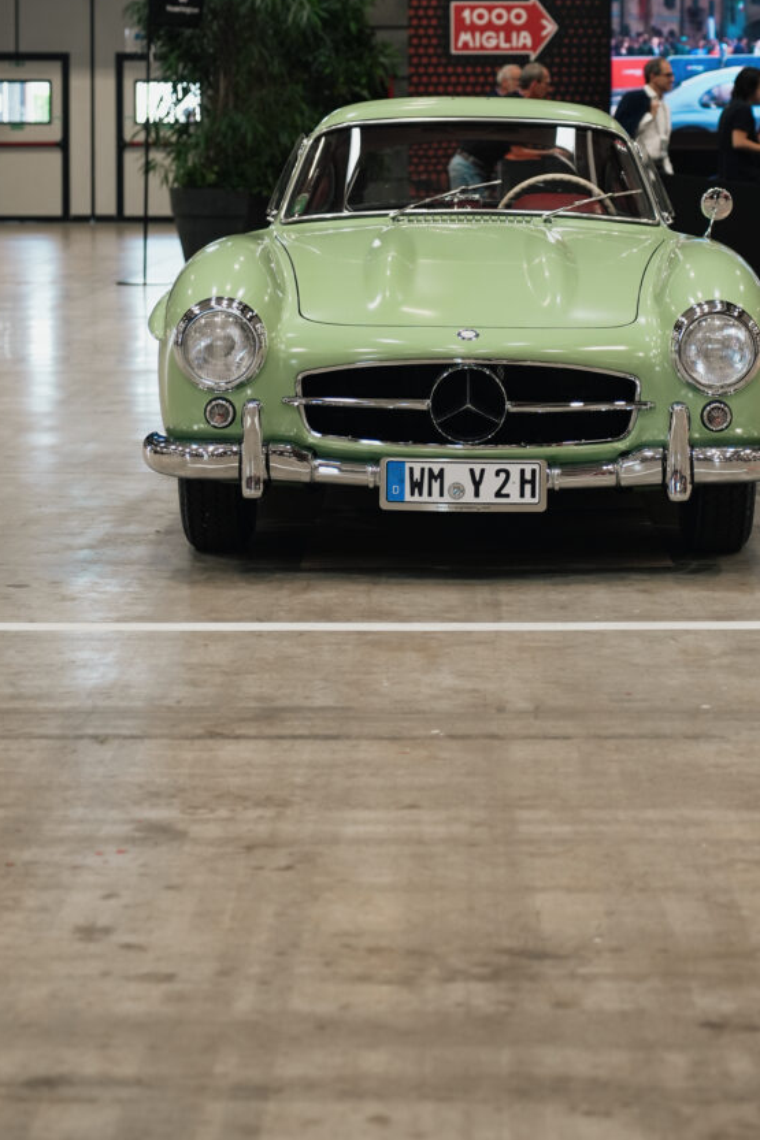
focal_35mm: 84
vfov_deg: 23.9
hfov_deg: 16.2
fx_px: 2661
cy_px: 248
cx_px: 457
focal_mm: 50
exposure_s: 1/80
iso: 500
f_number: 2.8
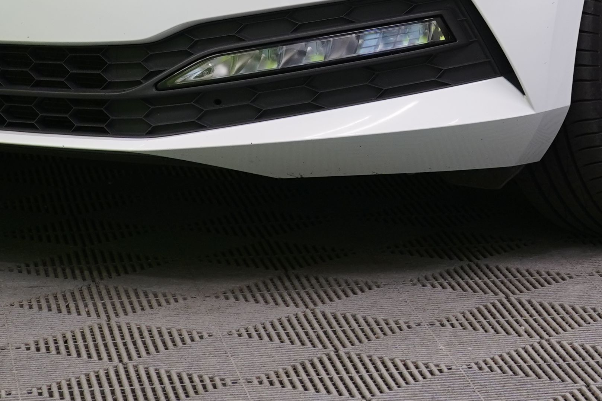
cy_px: -317
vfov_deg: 6.9
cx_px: 557
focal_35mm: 193
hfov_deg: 10.6
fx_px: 3227
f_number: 5
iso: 400
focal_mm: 52
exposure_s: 1/30
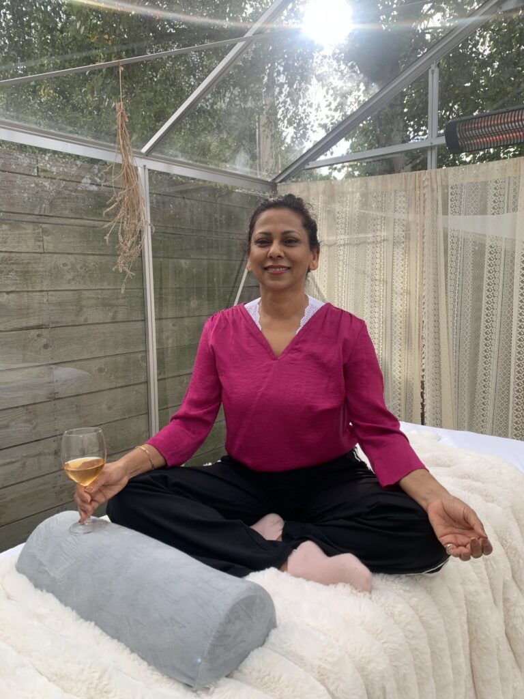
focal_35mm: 26
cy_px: 350
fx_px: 525
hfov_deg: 53.1
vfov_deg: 67.3
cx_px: 262
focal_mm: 4.25
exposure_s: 1/374
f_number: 1.8
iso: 25
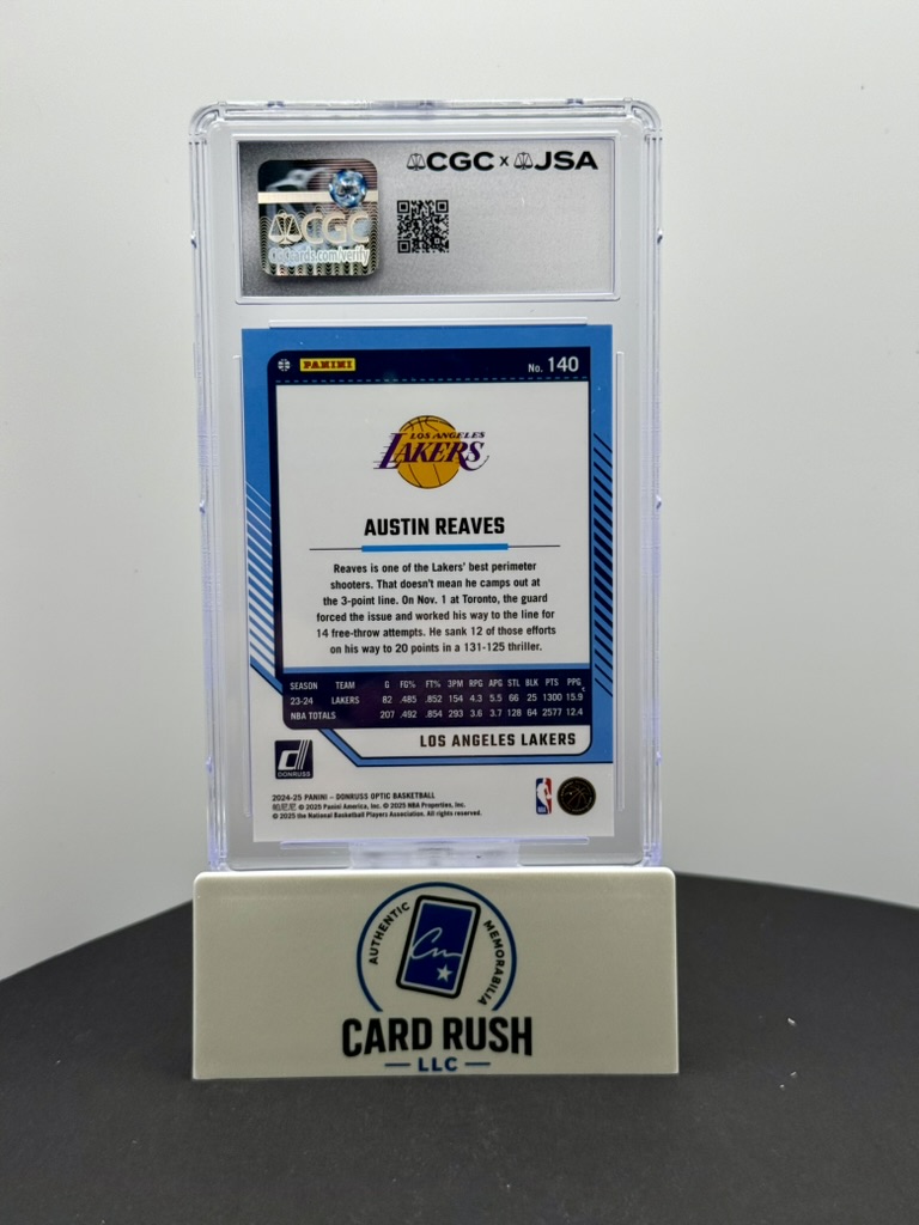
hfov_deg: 30.3
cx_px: 460
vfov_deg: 39.7
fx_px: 1699
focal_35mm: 48
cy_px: 612
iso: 80
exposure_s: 1/444
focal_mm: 6.76
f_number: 1.78
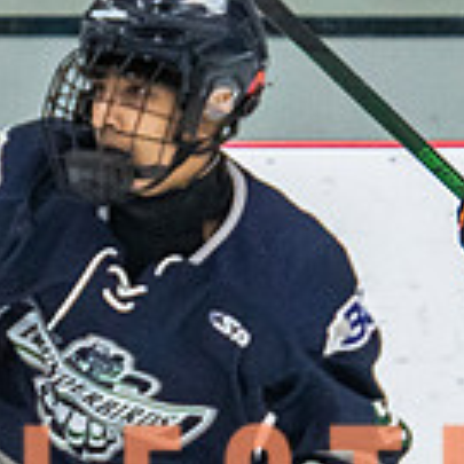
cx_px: -149
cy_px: 504
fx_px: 16196
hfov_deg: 1.6
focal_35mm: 1068
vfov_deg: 1.6
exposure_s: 1/640
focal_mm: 140
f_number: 2.8
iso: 1800
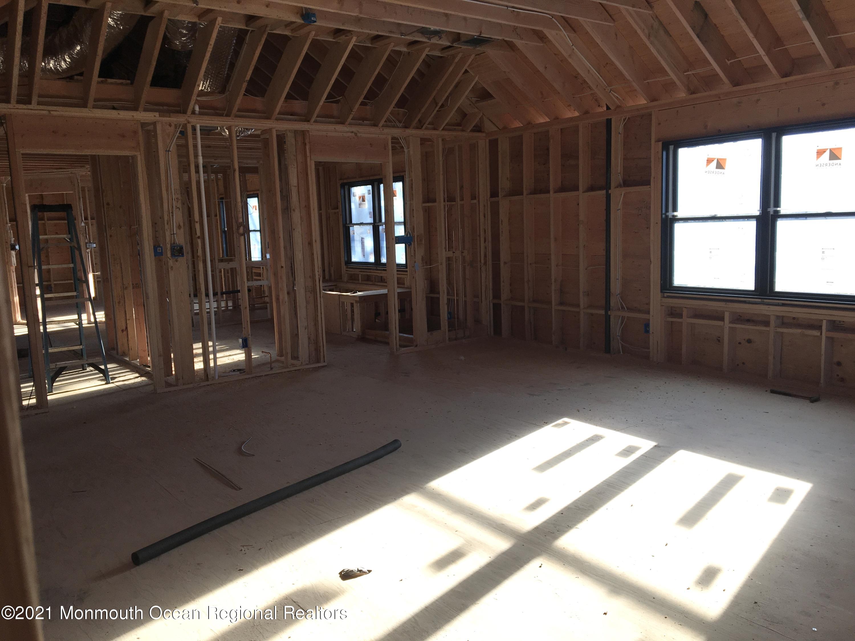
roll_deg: +3.1
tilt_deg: -7.5
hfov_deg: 61.7
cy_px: 320
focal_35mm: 29
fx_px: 716
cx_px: 428
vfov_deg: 48.2
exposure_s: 1/161
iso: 25
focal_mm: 4.15
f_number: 2.2
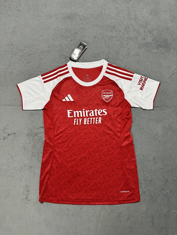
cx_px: 88
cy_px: 118
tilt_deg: -78.4
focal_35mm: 24
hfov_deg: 56.8
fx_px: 164
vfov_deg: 71.6
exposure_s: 1/50
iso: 200
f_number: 1.78
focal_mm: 6.76
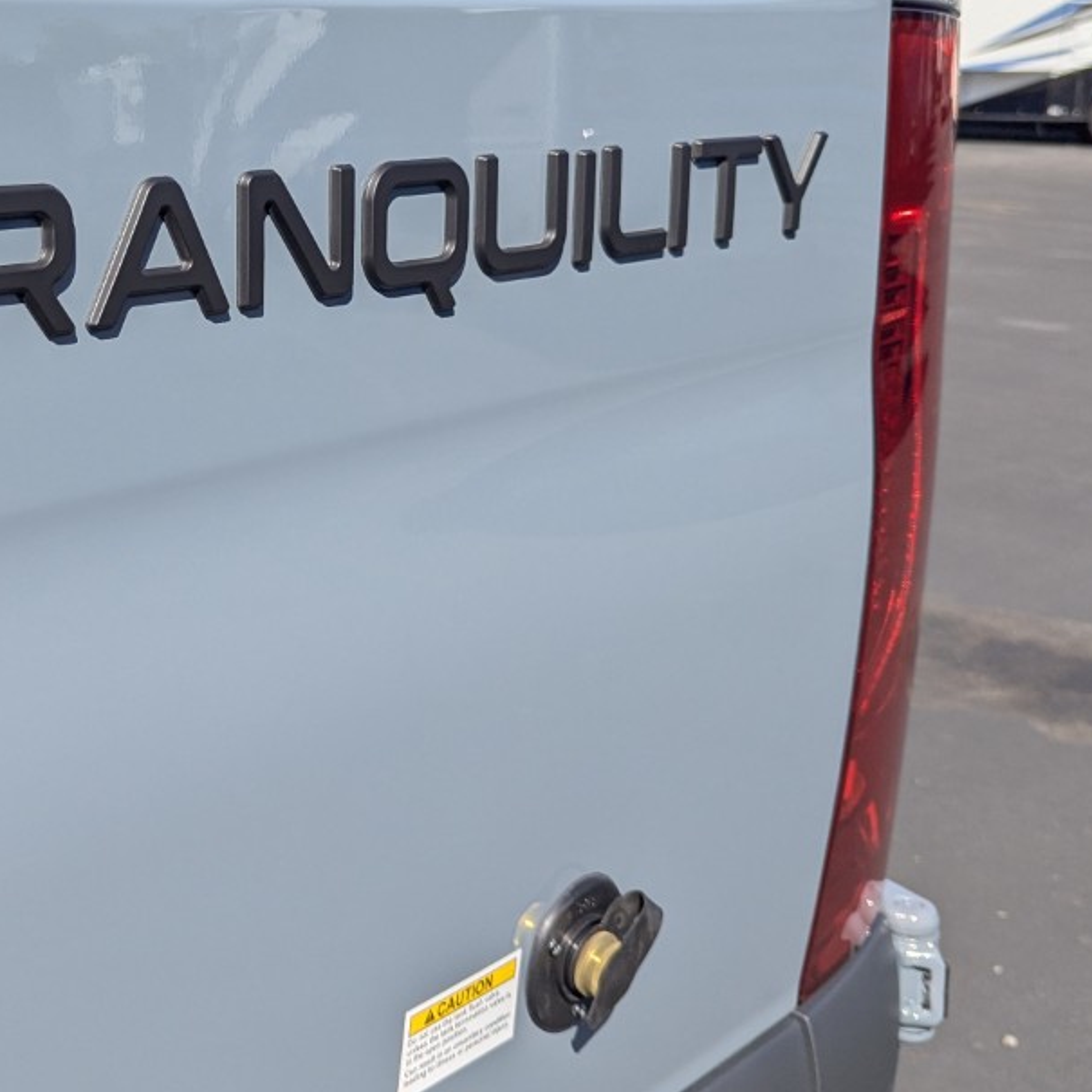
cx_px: 181
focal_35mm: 49
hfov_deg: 33.4
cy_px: 339
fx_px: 1749
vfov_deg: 34.3
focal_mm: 6.81
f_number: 1.85
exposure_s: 1/2632
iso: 44
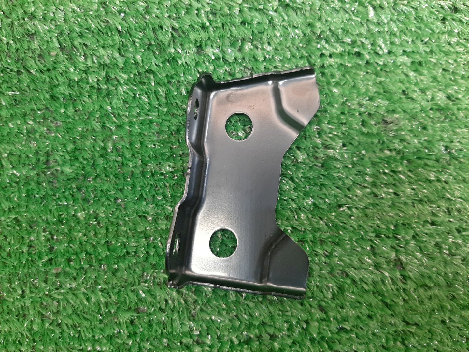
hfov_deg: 67.3
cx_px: 234
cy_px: 176
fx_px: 352
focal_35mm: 26
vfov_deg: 53.1
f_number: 1.7
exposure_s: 1/50
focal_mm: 3.93
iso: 113
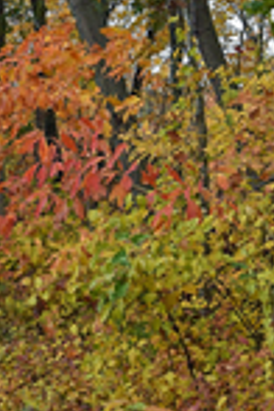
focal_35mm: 106
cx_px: -194
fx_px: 1210
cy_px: 20
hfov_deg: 12.0
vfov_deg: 18.9
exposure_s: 1/80
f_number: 4.5
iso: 400
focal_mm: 20
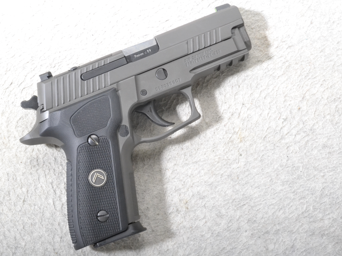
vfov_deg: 21.3
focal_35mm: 69
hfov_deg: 28.1
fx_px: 682
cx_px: 150
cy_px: 129
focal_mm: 42
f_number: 20
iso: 3200
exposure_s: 1/160
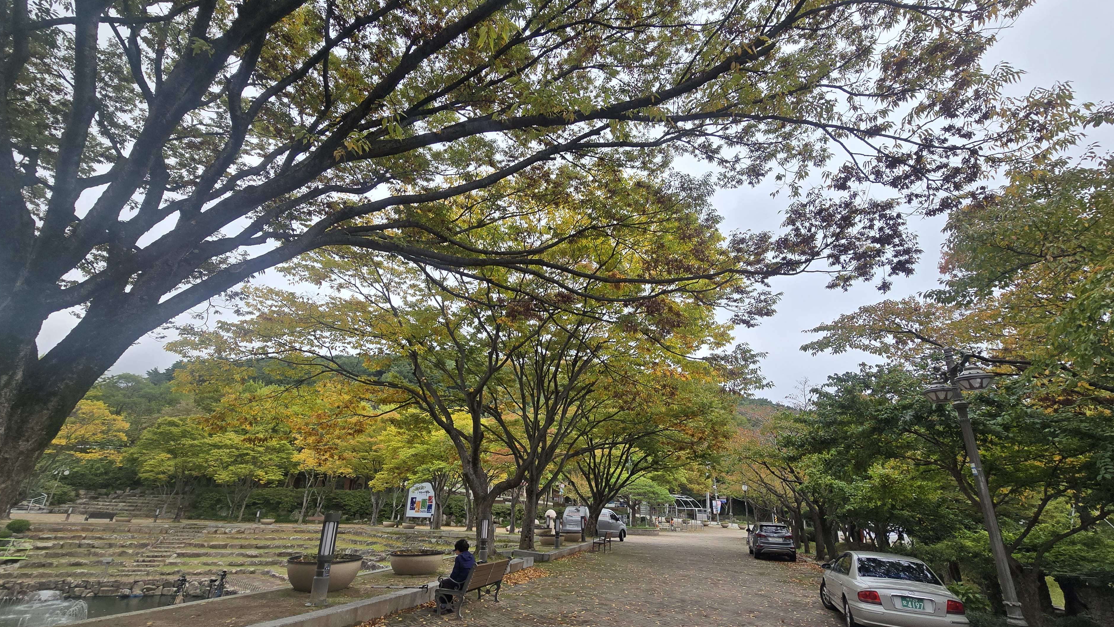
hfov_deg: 103.0
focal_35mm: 15
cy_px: 332
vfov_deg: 70.5
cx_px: 572
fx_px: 443
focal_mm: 2.2
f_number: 2.2
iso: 50
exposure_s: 1/1212
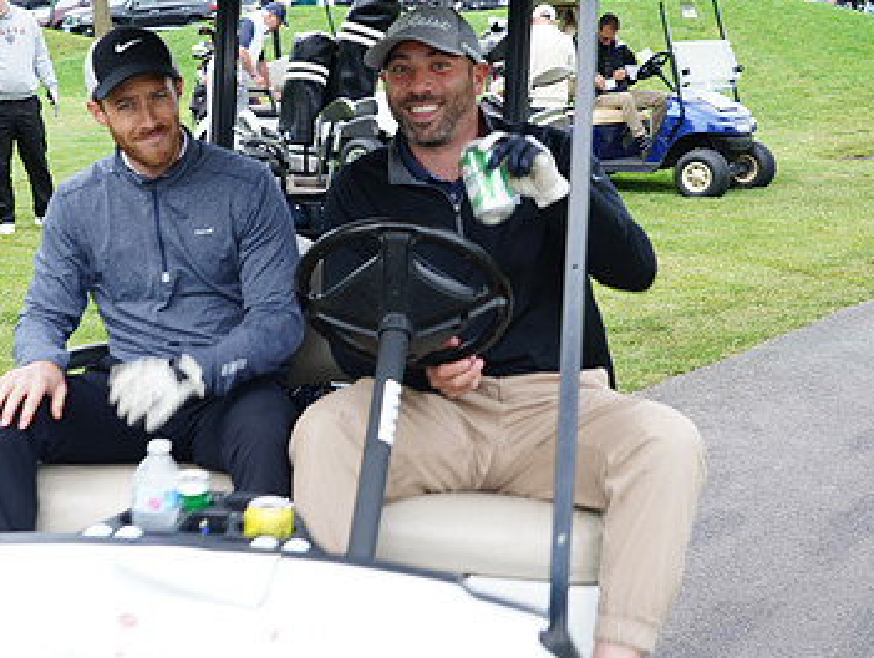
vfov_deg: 20.2
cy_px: 268
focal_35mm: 73
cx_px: 239
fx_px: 1845
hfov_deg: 26.4
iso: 125
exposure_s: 1/100
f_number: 5.6
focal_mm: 46
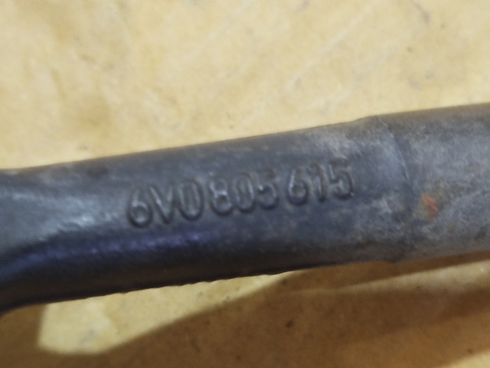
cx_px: 245
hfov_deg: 39.7
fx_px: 679
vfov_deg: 30.3
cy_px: 184
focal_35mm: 48
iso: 500
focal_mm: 5.31
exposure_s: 1/20
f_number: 1.7
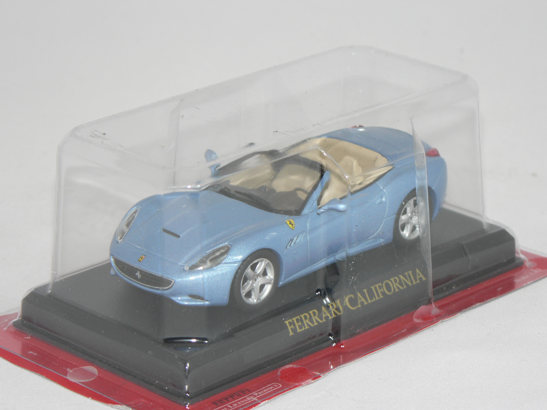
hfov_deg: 13.7
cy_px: 205
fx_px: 2275
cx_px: 274
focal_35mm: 144
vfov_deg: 10.3
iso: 80
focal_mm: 24.1
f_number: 3.3
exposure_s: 1/60
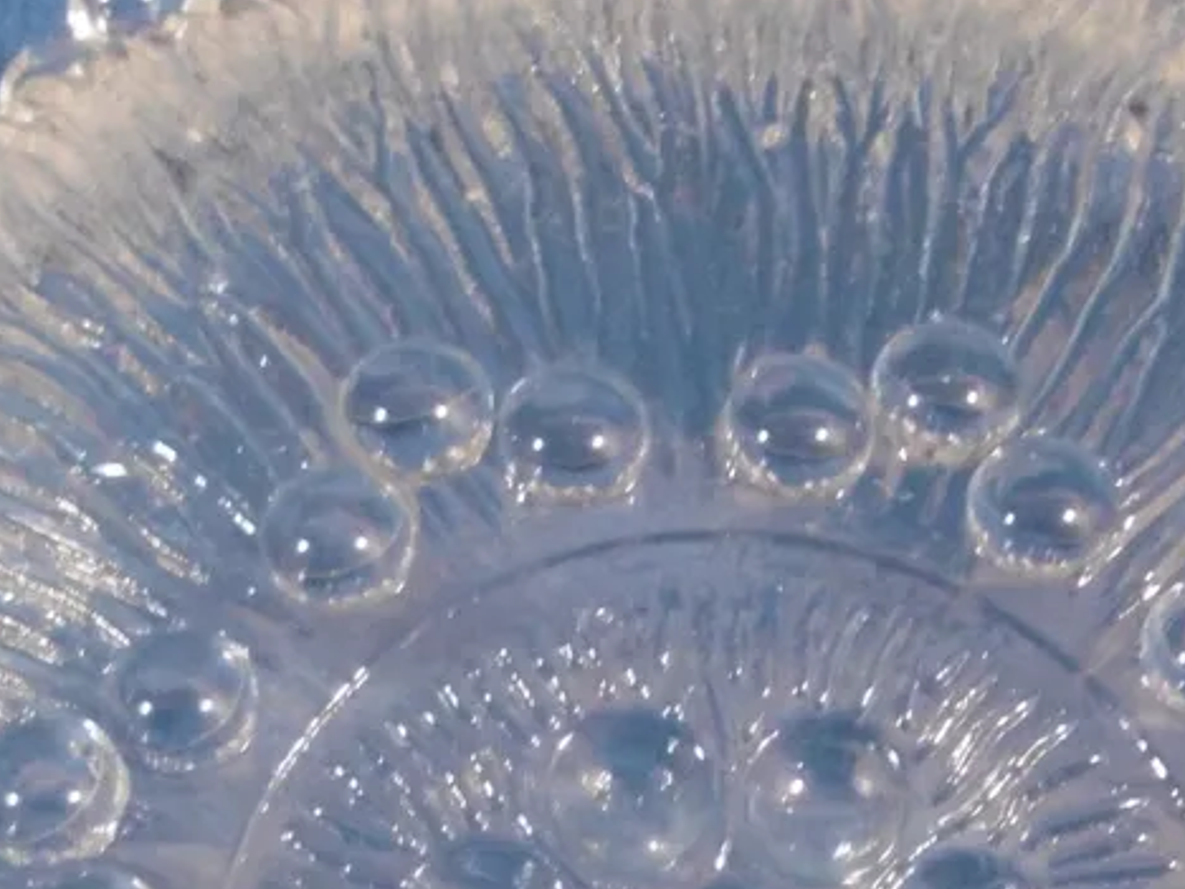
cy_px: 1185
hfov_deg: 15.2
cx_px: 734
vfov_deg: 11.1
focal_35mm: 130
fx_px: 4450
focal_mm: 6.8
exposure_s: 1/13
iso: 400
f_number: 3.7
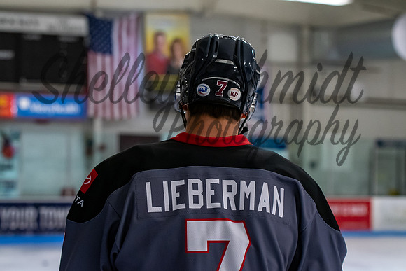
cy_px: 136
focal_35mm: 109
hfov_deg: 18.7
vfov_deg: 12.5
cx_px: 203
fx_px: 1233
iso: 2000
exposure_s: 1/800
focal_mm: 70
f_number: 3.5
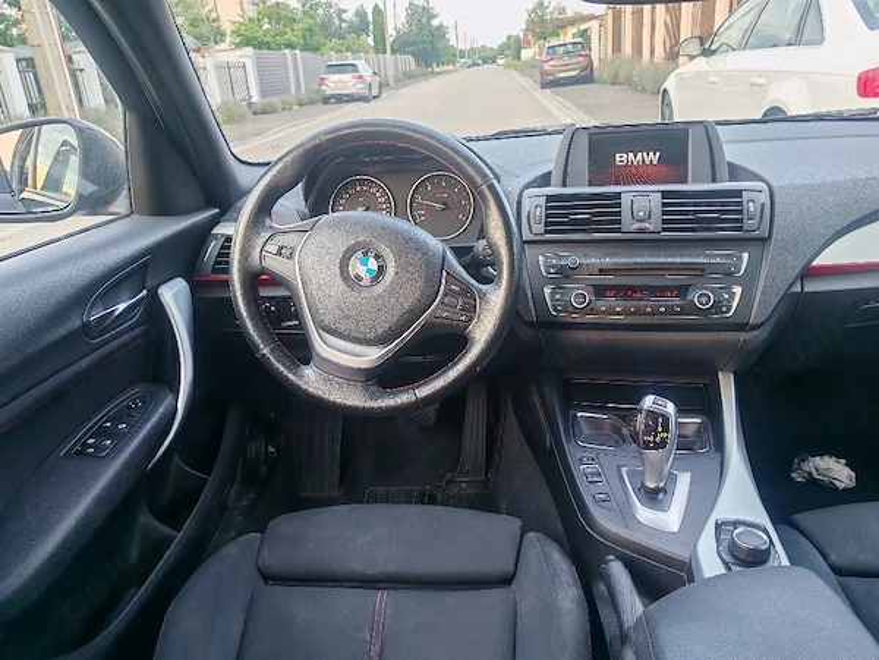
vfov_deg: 51.4
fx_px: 686
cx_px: 440
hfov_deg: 65.3
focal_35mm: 27
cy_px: 330
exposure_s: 1/50
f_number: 1.95
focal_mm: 5.52
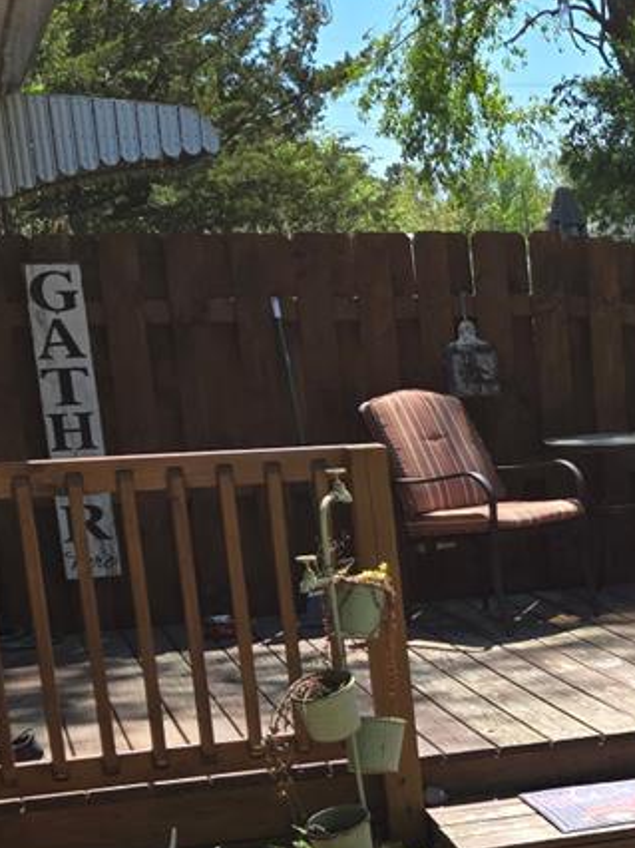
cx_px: 949
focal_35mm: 81
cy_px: 707
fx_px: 1983
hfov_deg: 16.6
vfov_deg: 23.7
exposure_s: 1/1179
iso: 25
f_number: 1.8
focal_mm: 5.4
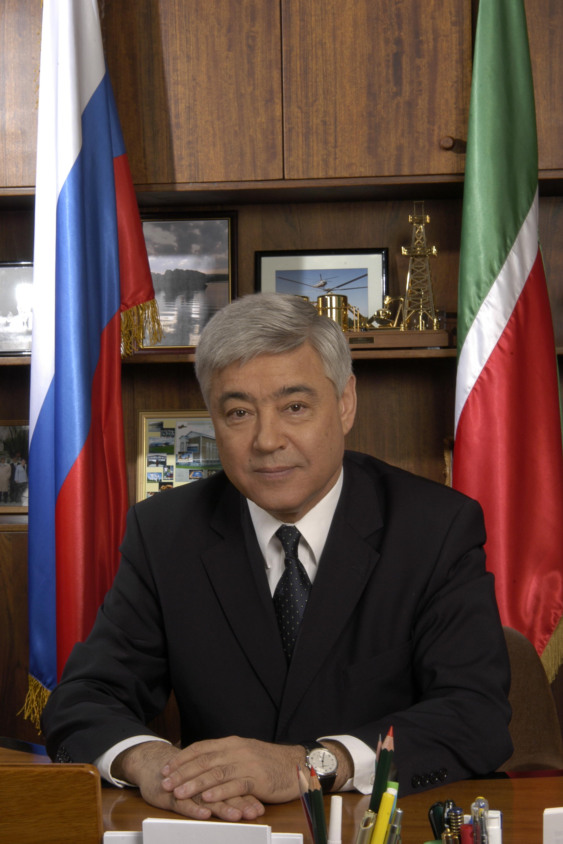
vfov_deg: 27.7
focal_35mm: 73
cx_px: 284
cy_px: 426
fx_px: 1712
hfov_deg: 18.7
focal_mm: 48
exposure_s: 1/50
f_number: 16
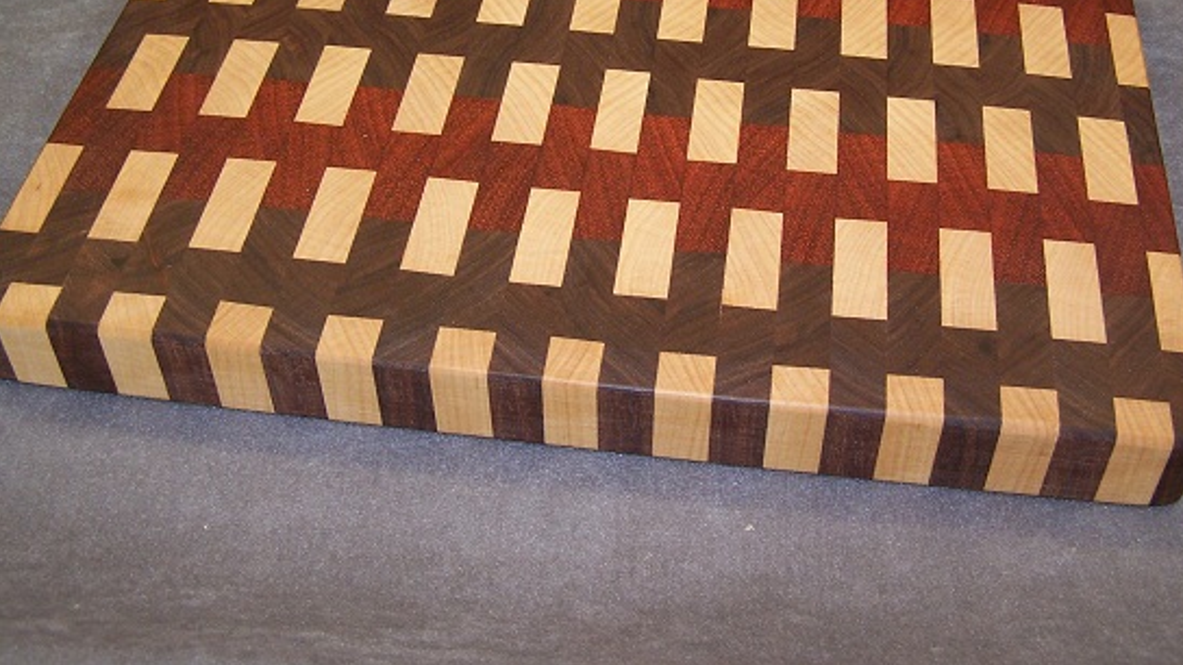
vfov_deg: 24.2
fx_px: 1537
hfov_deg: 42.1
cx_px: 628
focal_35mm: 49
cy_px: 186
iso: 80
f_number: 2.8
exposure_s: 1/30
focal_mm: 6.3
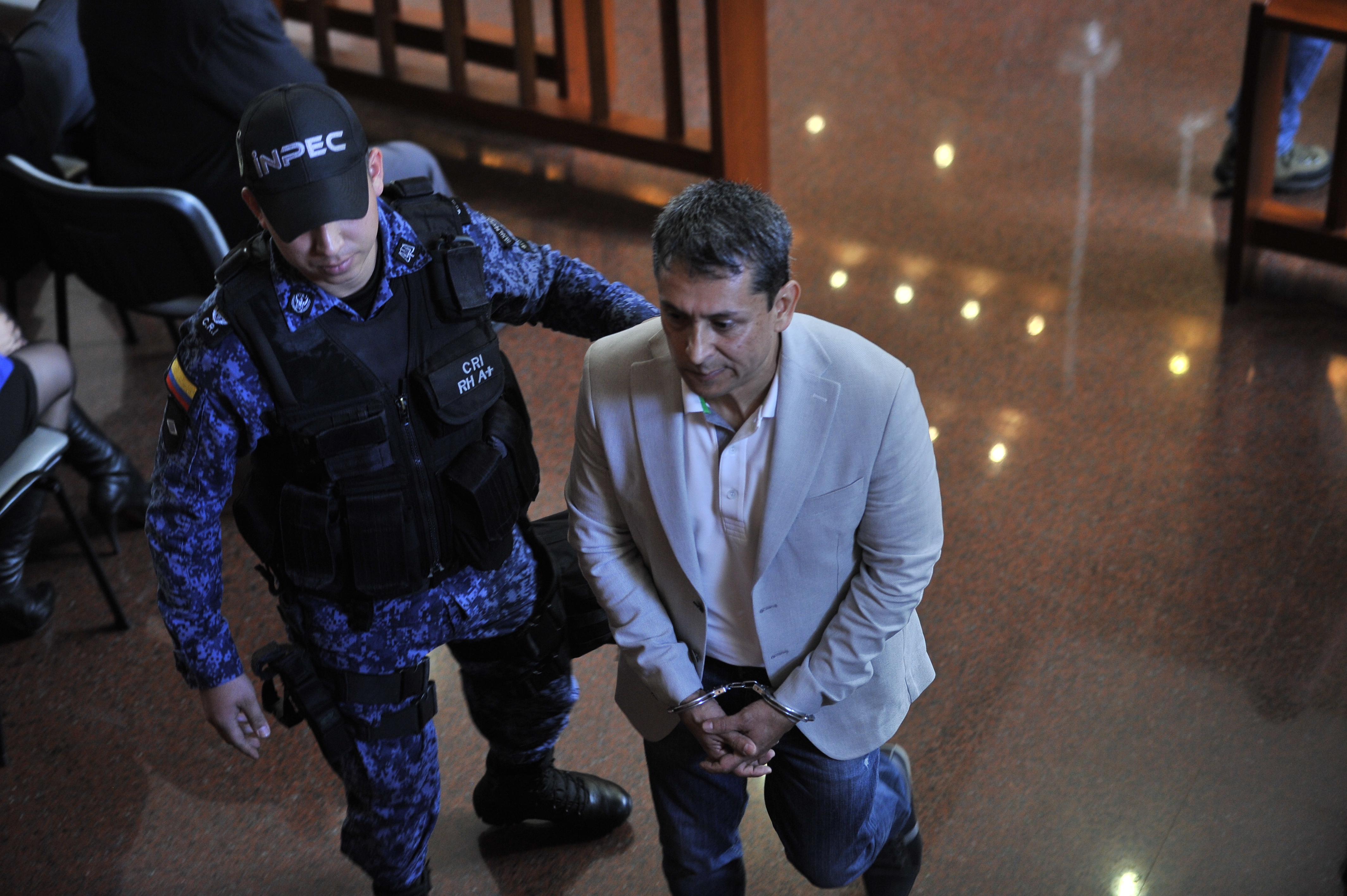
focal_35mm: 70
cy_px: 448
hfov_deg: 28.9
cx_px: 674
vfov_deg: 19.4
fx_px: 2617
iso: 1600
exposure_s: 1/100
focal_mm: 70
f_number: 2.8
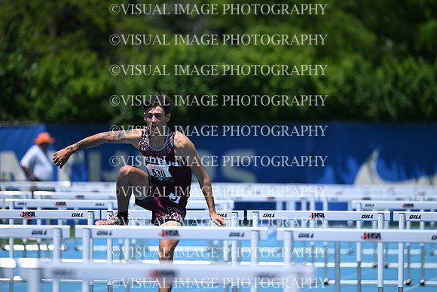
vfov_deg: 3.4
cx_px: 218
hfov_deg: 5.2
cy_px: 146
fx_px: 4856
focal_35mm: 400
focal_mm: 400
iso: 320
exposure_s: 1/3200
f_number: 4.5
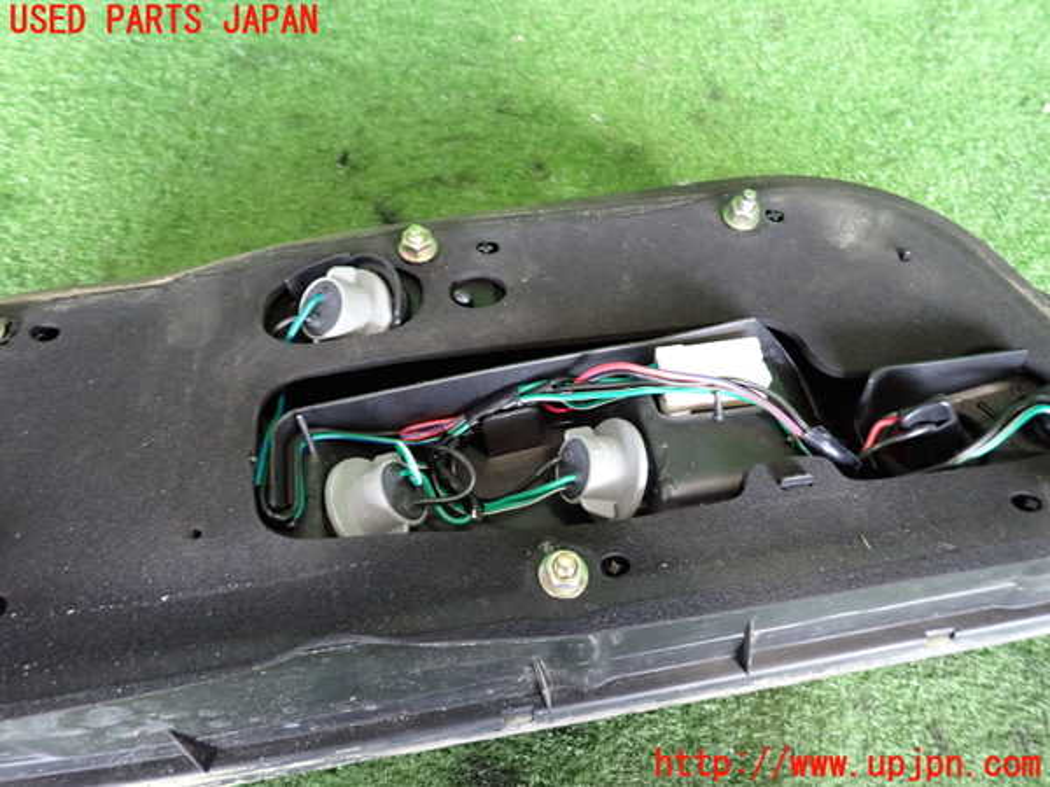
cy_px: 394
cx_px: 525
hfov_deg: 69.4
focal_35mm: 25
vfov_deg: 54.9
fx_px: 758
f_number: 2
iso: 640
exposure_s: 1/30
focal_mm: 4.5
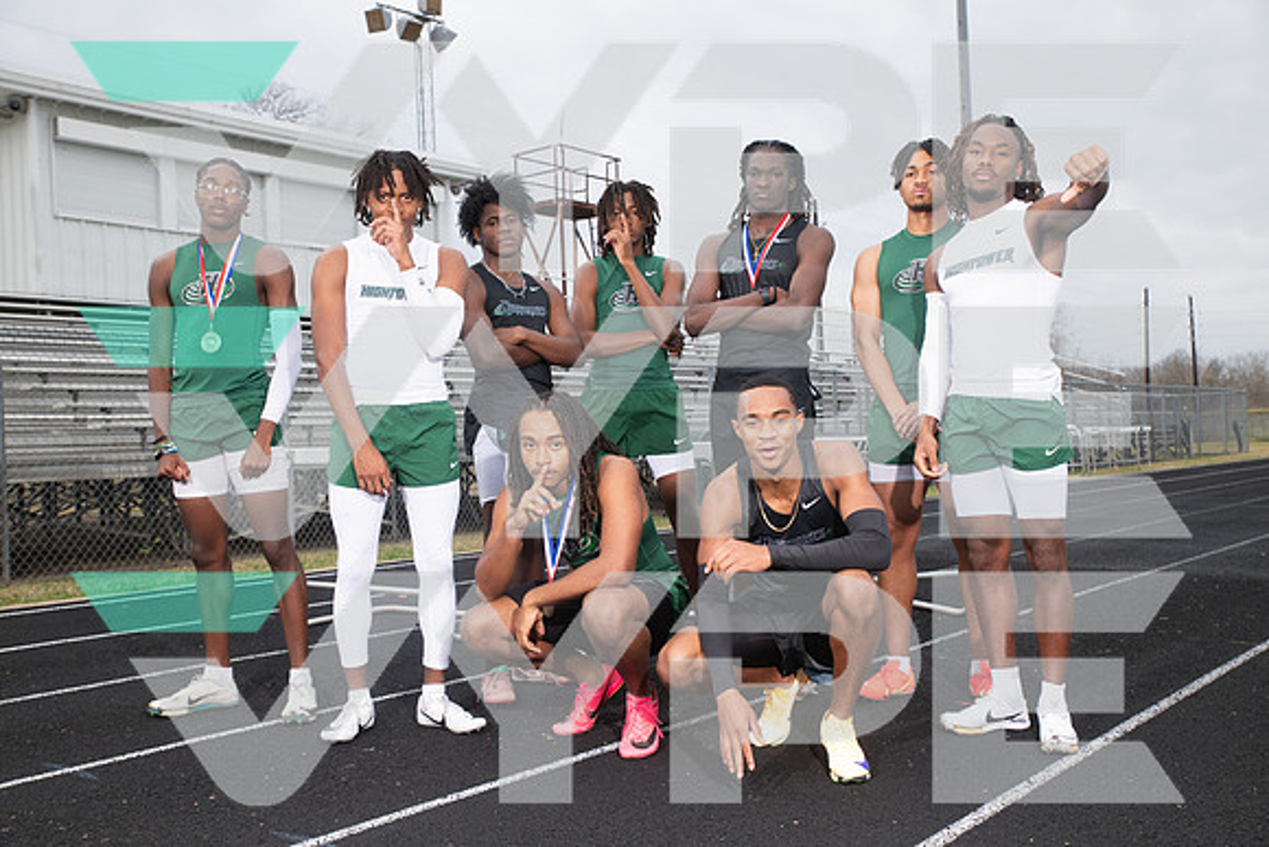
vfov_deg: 36.9
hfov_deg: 53.1
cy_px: 424
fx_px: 1269
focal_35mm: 36
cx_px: 634
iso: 250
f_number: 6.3
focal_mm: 36
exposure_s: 1/400
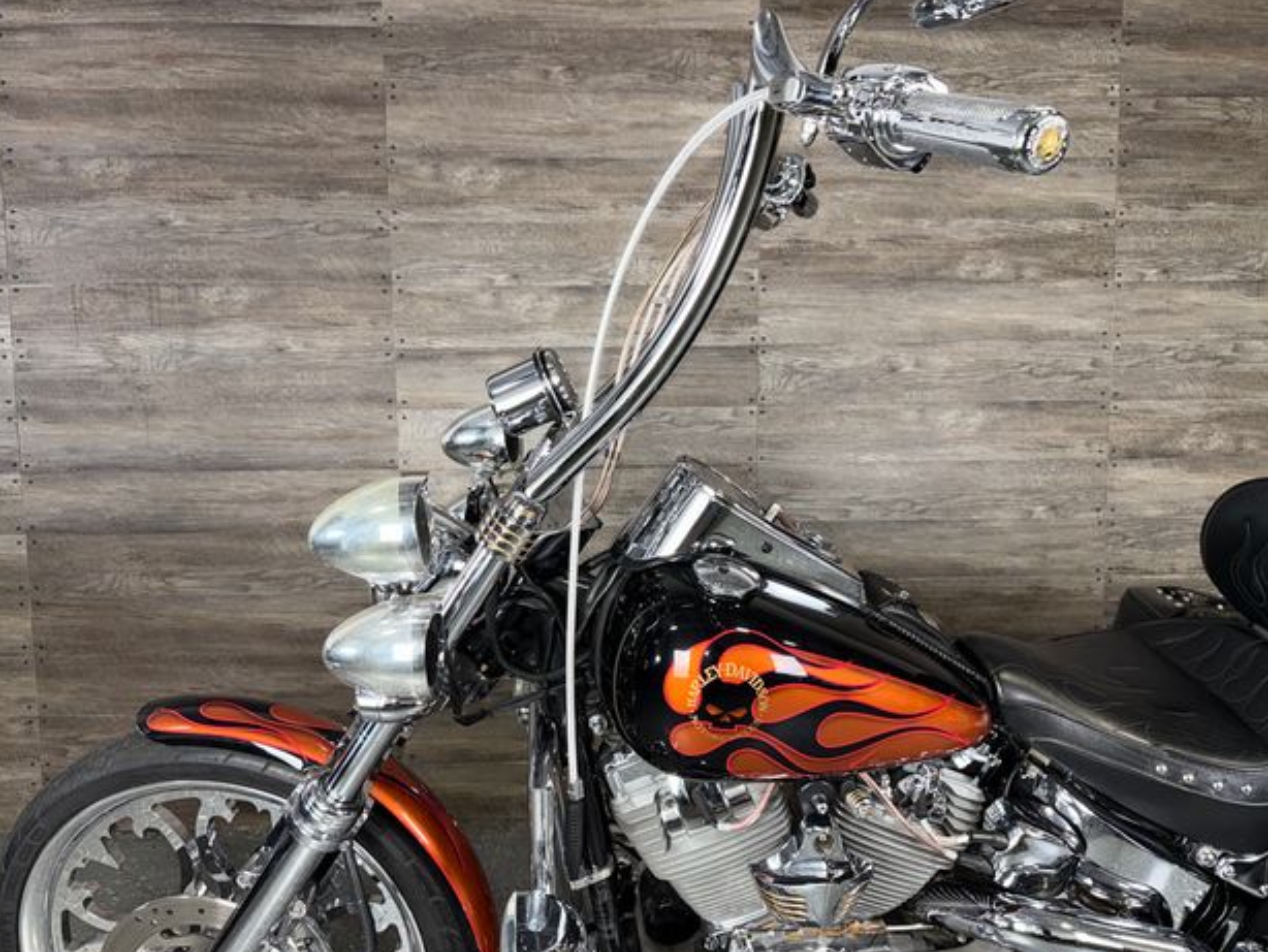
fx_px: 916
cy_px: 485
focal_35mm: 25
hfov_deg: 69.3
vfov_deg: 54.9
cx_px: 611
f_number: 1.78
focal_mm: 6.76
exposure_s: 1/30
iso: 50
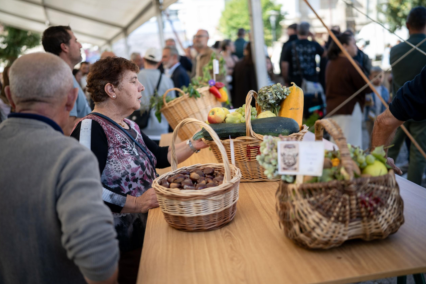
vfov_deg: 36.9
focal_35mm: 36
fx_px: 426
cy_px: 139
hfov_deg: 53.1
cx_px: 215
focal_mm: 35
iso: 125
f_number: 1.4
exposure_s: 1/800
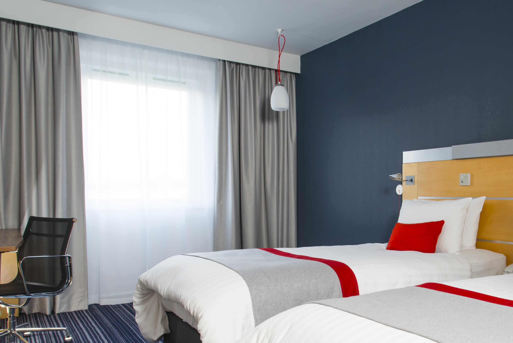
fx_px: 428
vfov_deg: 41.7
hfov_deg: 60.9
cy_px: 275
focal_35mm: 30
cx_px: 325
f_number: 10
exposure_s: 1/2
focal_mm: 17
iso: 500
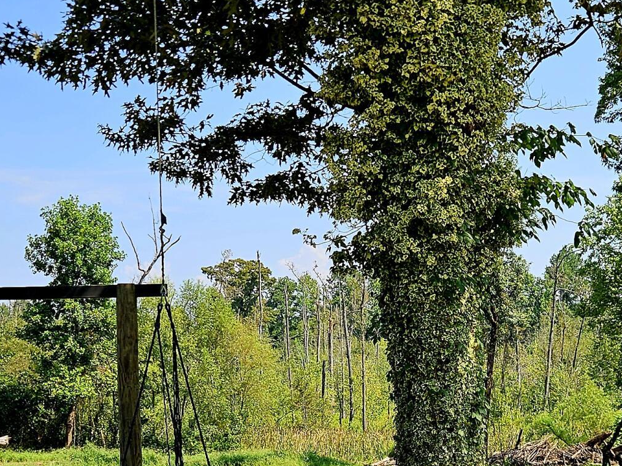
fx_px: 1222
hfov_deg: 28.4
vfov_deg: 21.4
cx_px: 395
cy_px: 360
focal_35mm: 68
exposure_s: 1/1111
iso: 25
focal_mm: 5.4
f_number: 1.8
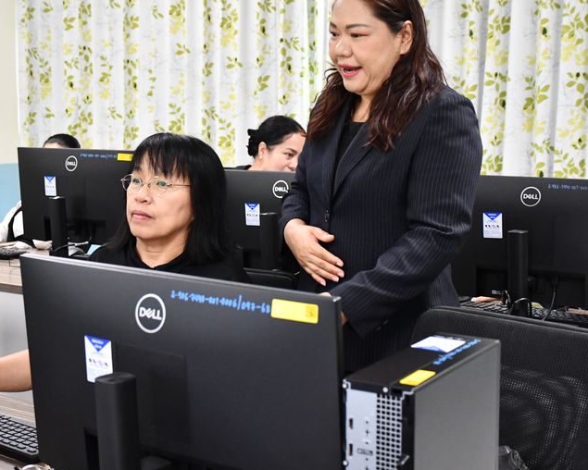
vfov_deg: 25.8
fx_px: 1027
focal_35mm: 59
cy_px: 190
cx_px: 203
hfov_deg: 31.7
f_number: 3.8
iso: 3200
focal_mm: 26
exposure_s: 1/100
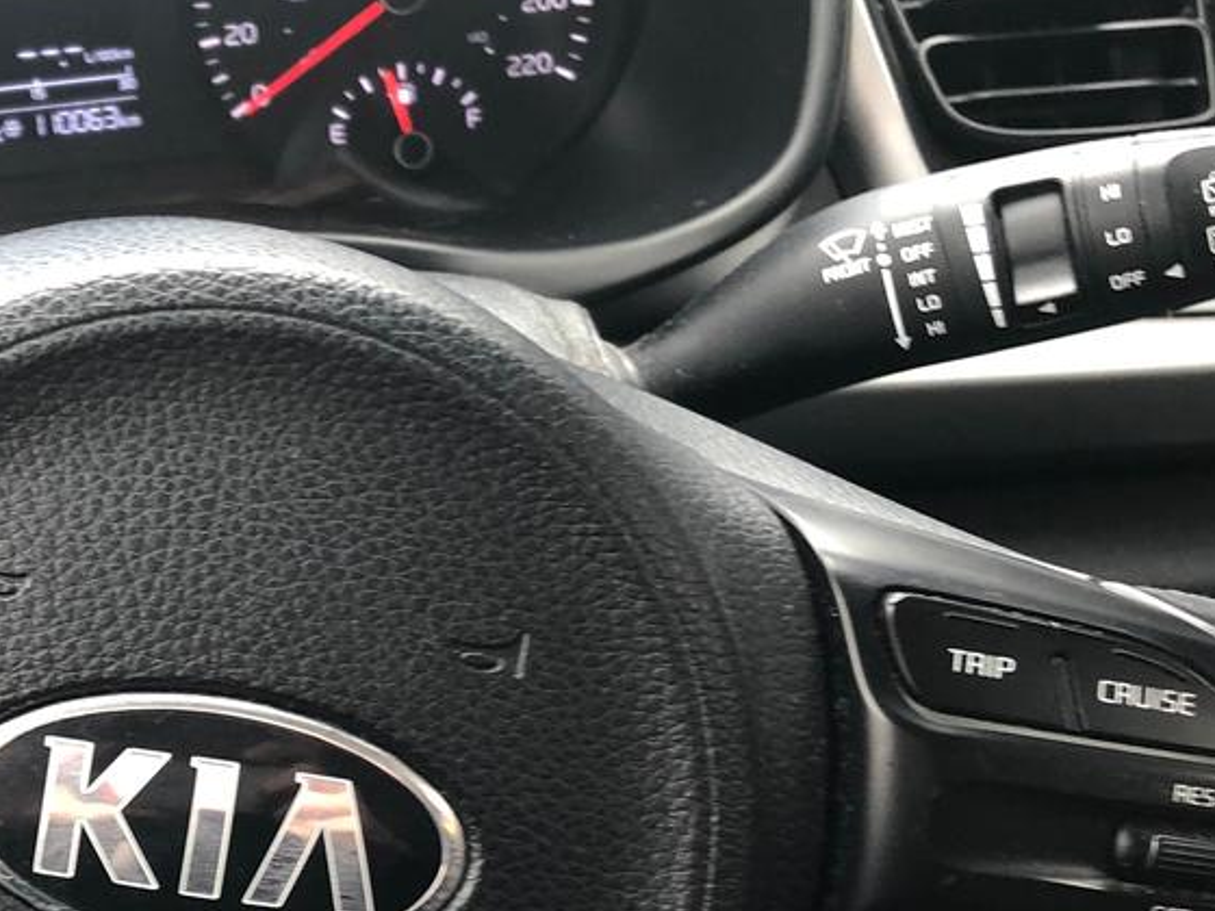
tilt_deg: -27.5
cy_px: 638
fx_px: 2246
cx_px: 187
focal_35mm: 64
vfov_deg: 22.8
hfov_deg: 29.3
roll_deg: +0.6
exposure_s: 1/24
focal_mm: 3.99
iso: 40
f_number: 1.8
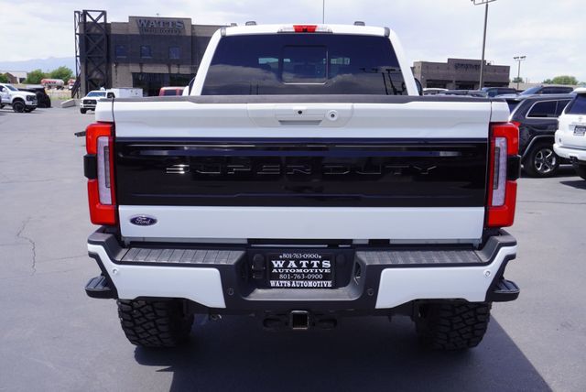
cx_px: 293
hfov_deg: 53.1
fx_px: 587
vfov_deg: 36.9
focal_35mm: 36
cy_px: 196
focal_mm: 24
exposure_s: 1/125
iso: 100
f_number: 9
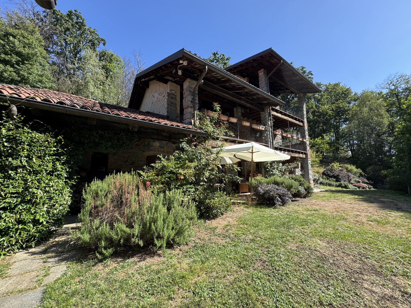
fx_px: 166
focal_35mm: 14
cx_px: 206
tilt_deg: +7.7
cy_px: 154
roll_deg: +0.1
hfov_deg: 102.1
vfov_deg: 85.7
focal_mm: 2.22
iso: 40
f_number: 2.2
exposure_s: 1/430
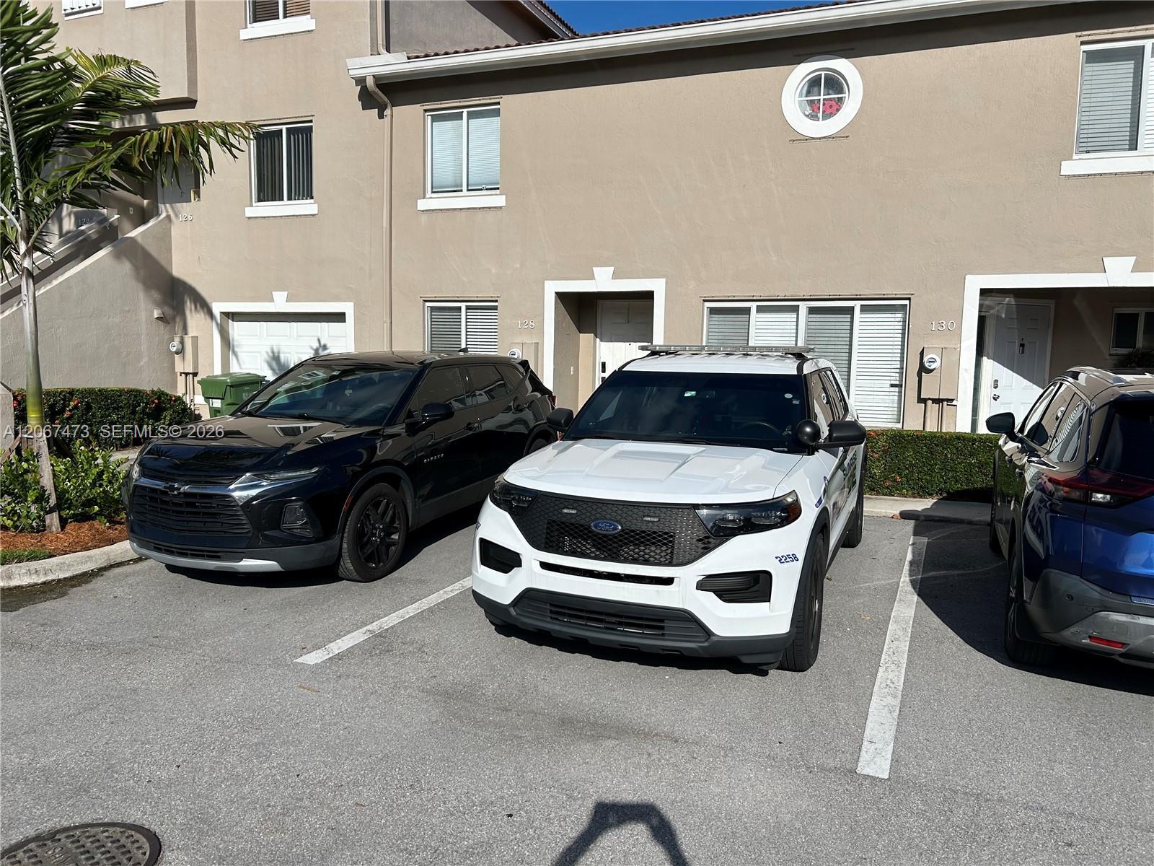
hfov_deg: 67.3
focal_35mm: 26
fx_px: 867
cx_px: 577
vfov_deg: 53.1
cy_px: 433
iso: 50
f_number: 1.5
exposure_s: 1/9434
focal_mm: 5.7
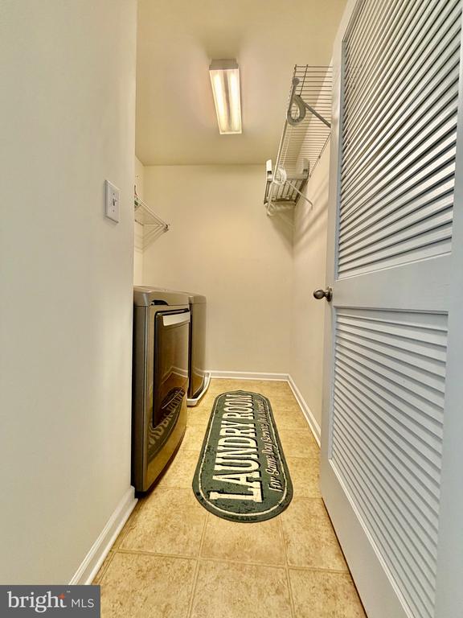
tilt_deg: -1.3
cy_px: 309
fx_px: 250
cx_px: 232
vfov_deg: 102.1
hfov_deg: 85.7
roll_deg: -1.6
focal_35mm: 14
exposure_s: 1/60
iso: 200
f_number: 2.2
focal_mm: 2.22
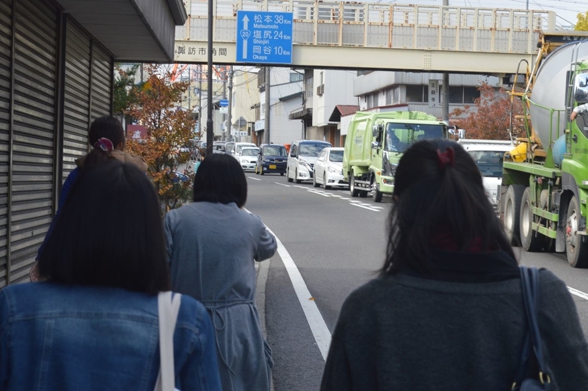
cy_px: 191
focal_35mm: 94
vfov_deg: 14.6
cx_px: 281
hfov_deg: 21.8
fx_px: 1527
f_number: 8
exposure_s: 1/250
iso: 400
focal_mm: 55
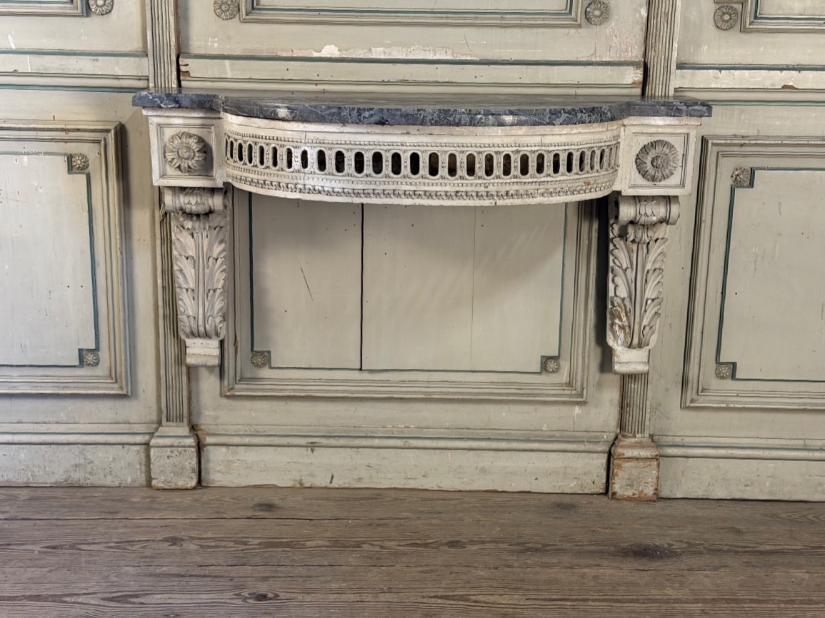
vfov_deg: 30.3
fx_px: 1144
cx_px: 412
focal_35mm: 48
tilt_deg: -13.9
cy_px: 309
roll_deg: +1.4
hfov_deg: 39.7
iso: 160
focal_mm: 6.76
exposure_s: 1/50
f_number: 1.78
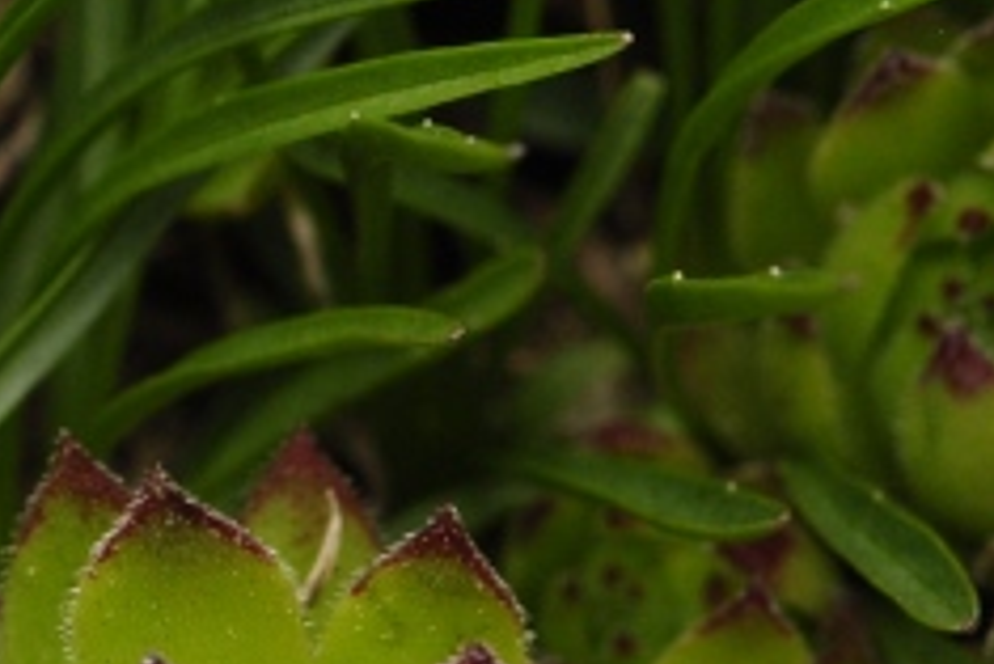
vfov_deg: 3.2
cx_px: -233
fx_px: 12010
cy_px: 850
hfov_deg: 4.7
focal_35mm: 435
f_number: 9
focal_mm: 85
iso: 400
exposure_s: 1/250
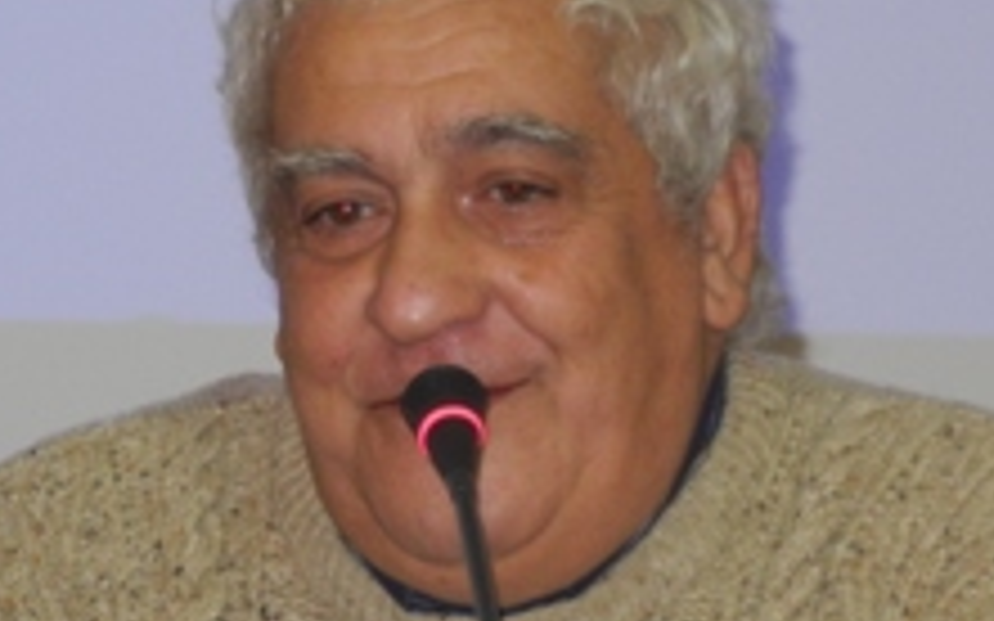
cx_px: 535
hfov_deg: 6.4
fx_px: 8910
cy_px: 364
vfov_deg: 4.0
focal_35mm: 329
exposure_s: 1/30
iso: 366
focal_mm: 32.6
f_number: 5
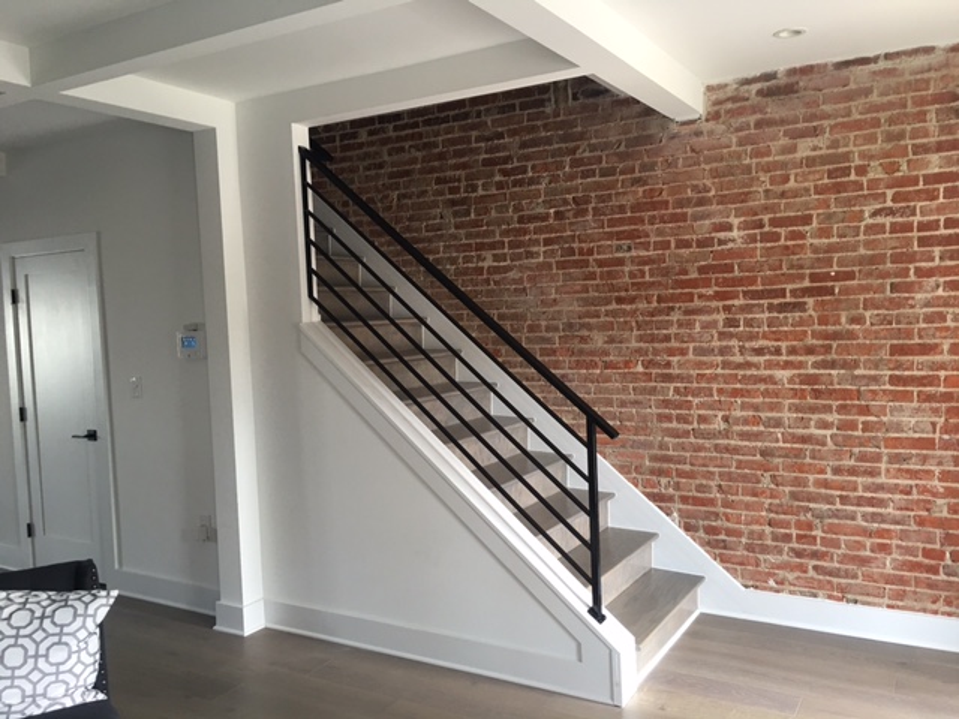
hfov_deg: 61.7
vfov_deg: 48.2
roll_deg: +2.3
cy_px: 360
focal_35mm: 29
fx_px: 803
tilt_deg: -2.0
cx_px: 480
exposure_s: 1/15
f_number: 2.2
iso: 32
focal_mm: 4.15
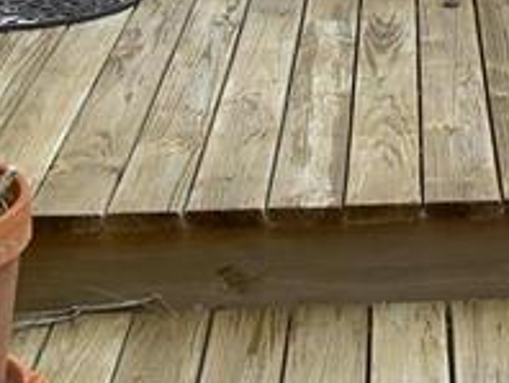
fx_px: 1855
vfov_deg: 11.6
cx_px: 512
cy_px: -28
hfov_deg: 15.3
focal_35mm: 126
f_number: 4.7
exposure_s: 1/115
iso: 100
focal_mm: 8
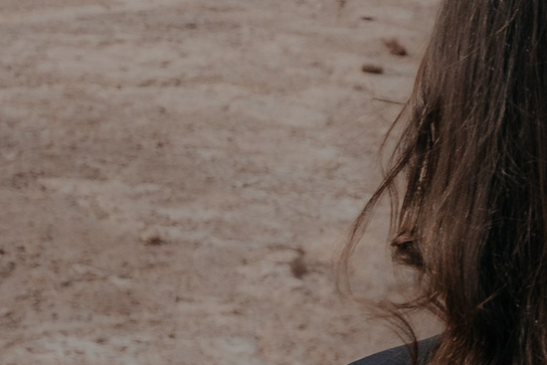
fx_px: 2736
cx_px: 1215
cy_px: 55
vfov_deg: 7.6
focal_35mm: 180
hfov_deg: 10.2
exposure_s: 1/3200
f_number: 4.5
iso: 200
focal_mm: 24
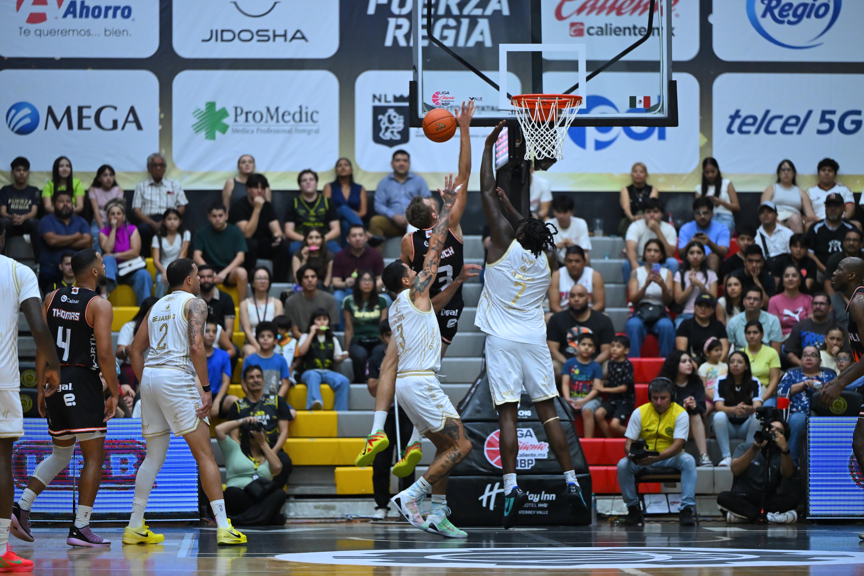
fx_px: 4200
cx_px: 432
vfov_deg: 7.8
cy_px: 288
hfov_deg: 11.7
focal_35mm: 175
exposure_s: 1/1250
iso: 5000
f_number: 2.8
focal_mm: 175
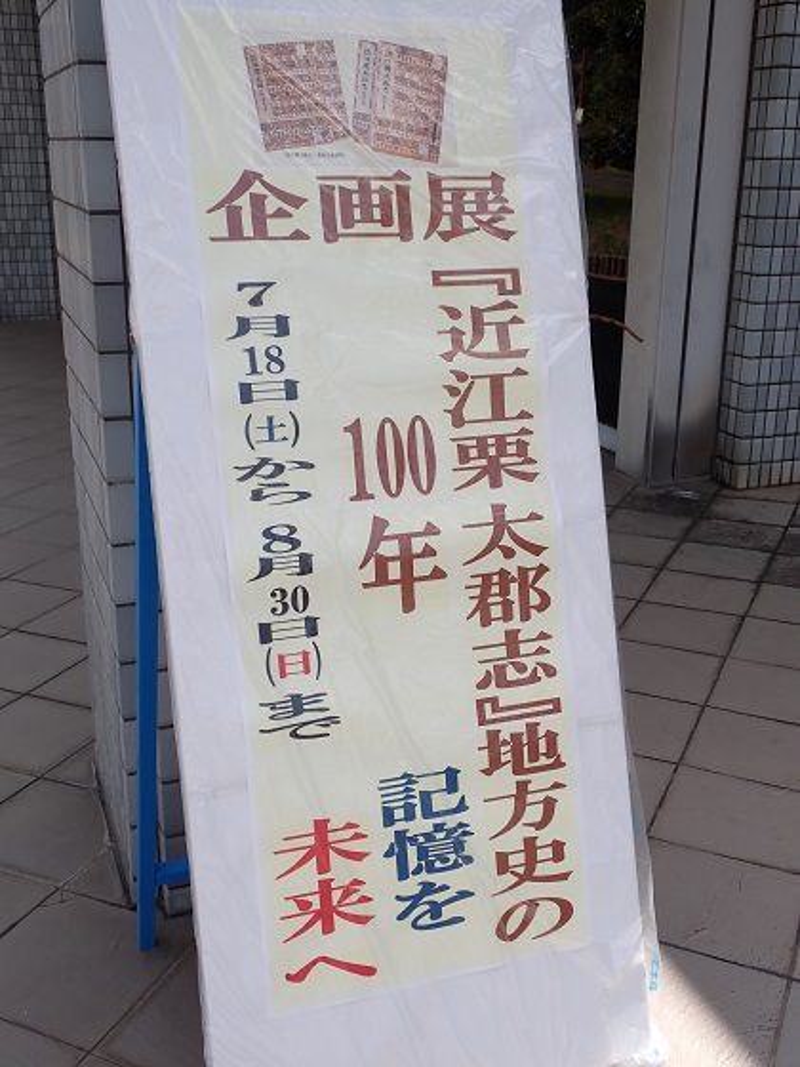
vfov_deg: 49.0
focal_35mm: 38
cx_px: 400
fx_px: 1171
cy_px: 534
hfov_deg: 37.7
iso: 100
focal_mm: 6.83
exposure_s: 1/500
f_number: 3.5
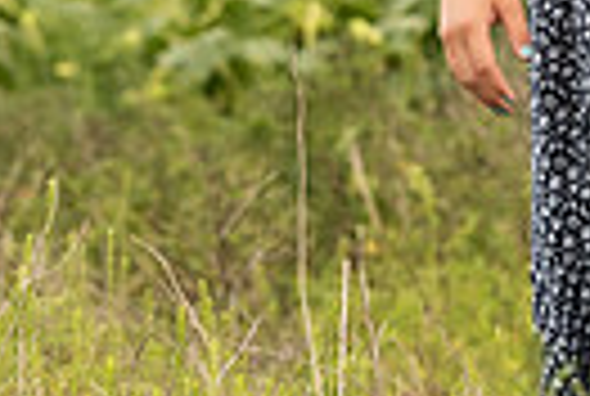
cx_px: 270
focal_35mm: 596
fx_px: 9790
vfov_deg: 2.3
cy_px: -407
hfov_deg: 3.5
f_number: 6.3
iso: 800
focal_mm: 135
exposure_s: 1/160
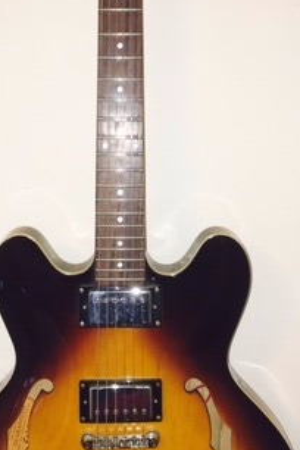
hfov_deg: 21.5
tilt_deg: -4.8
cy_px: 169
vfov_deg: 31.8
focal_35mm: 63
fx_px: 787
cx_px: 115
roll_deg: -1.2
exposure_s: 1/17
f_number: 2.2
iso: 32
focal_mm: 4.15
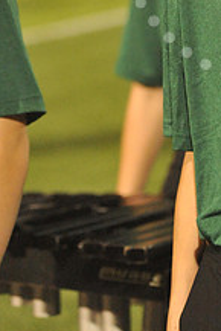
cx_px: 293
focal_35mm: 299
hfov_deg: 4.6
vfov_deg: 6.8
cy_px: -95
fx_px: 2749
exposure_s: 1/250
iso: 6400
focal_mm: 112
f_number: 4
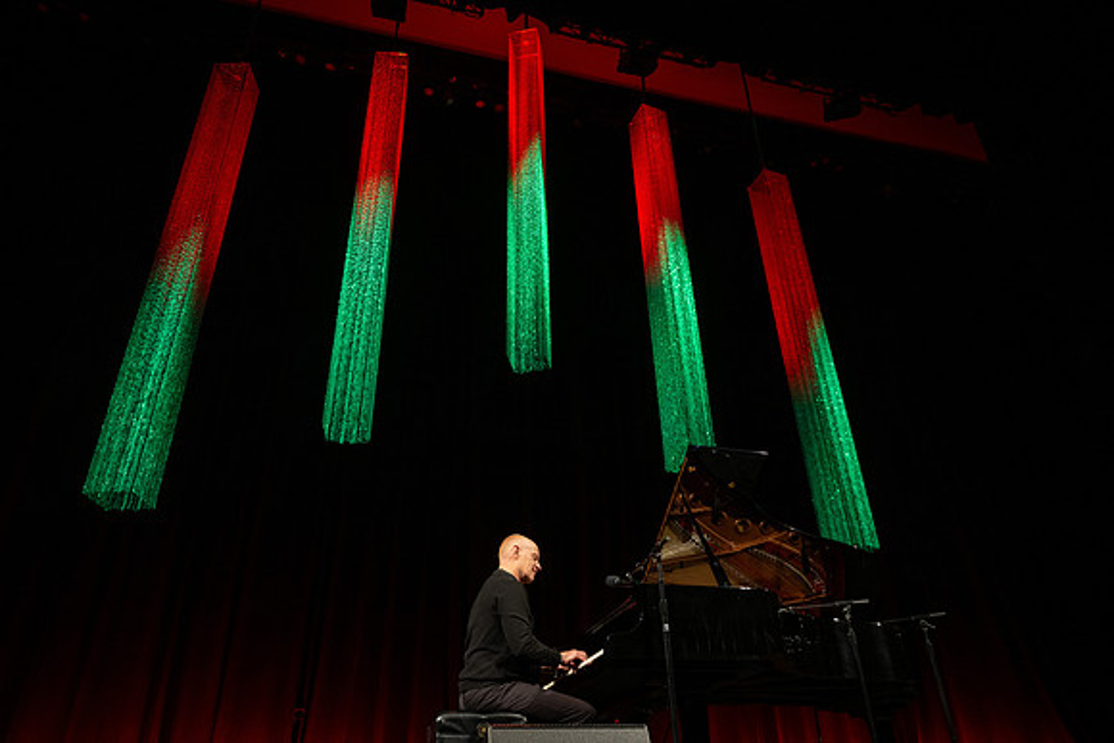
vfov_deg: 53.2
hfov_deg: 73.7
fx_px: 743
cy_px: 372
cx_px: 557
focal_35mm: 24
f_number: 2.8
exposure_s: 1/400
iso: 1000
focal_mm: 24
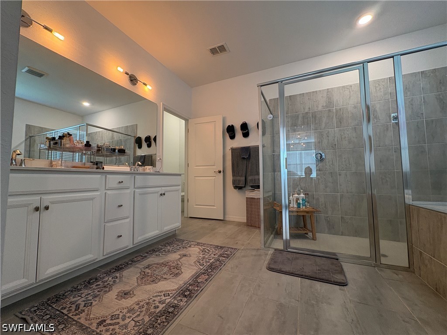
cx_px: 224
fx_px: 181
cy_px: 168
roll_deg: +0.0
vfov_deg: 85.7
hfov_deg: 102.1
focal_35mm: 14
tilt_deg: +3.2
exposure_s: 1/60
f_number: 2.2
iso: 250
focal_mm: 2.22
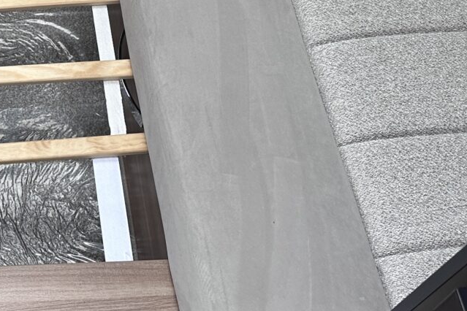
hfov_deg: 23.7
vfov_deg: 16.2
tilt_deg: -47.6
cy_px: -85
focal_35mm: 80
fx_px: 1038
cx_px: -56
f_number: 1.78
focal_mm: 6.86
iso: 64
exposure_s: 1/121
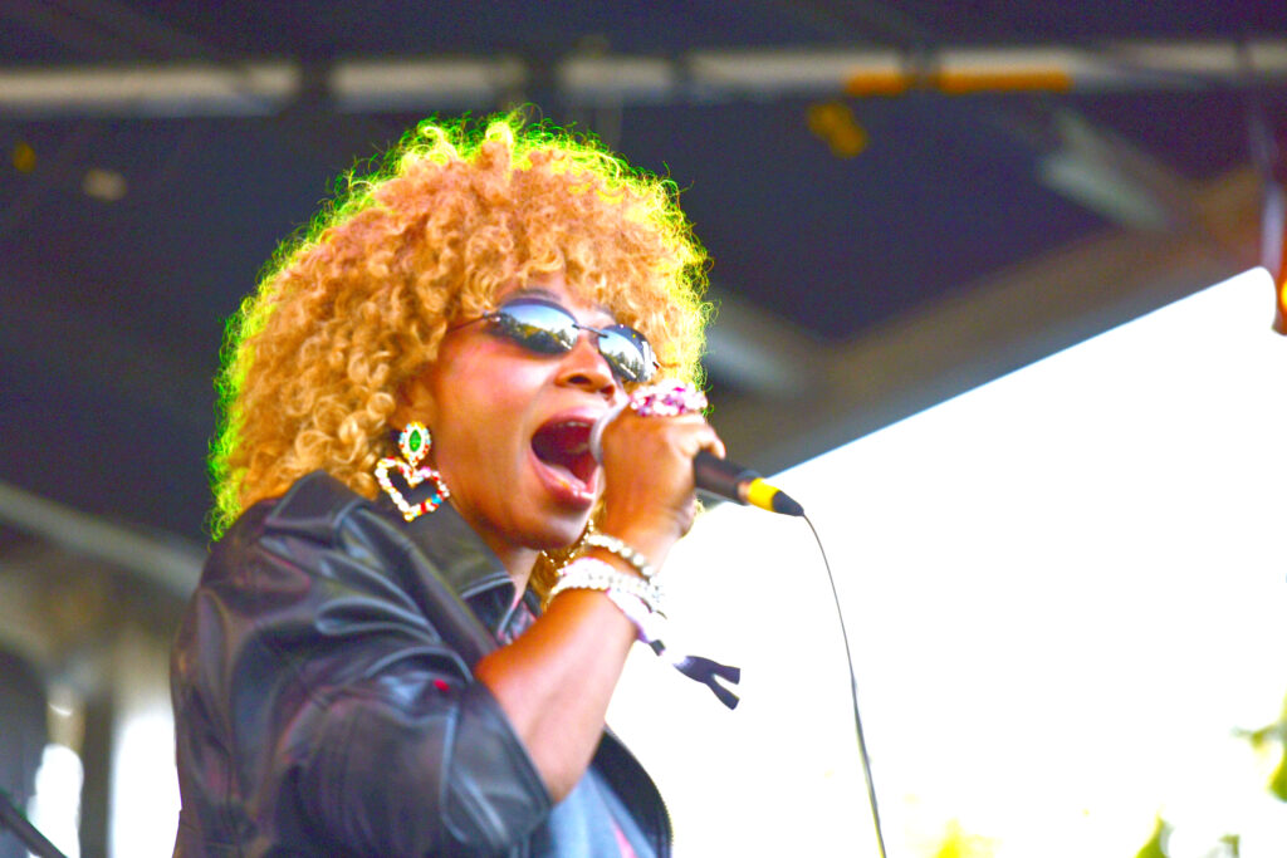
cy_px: 429
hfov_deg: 11.1
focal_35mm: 185
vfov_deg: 7.4
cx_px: 644
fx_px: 6614
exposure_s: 1/1000
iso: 800
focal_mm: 185
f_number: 3.2
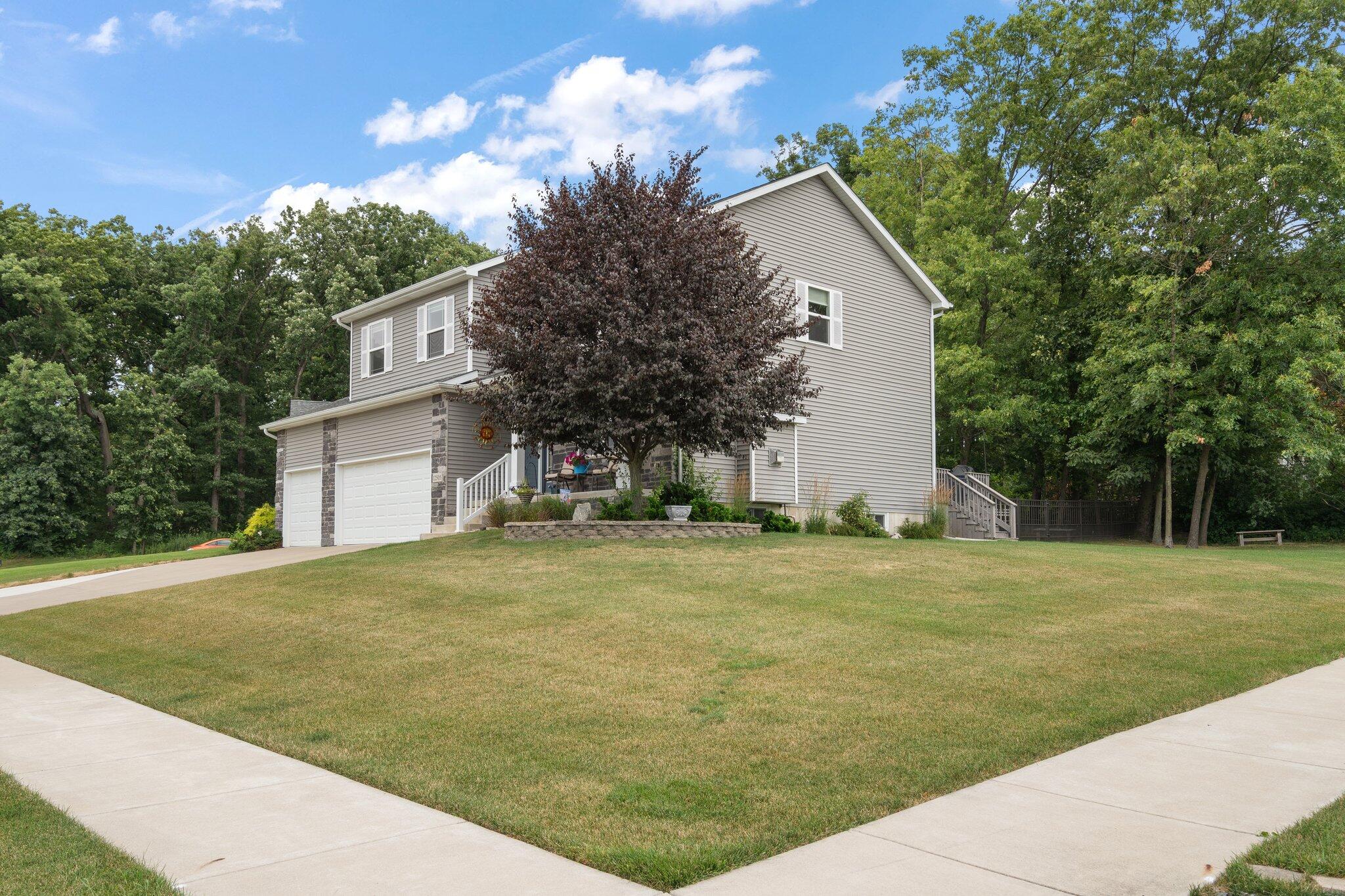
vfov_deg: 47.9
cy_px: 448
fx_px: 1009
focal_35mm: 27
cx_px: 672
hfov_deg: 67.4
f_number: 9
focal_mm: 27
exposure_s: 1/60
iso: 320
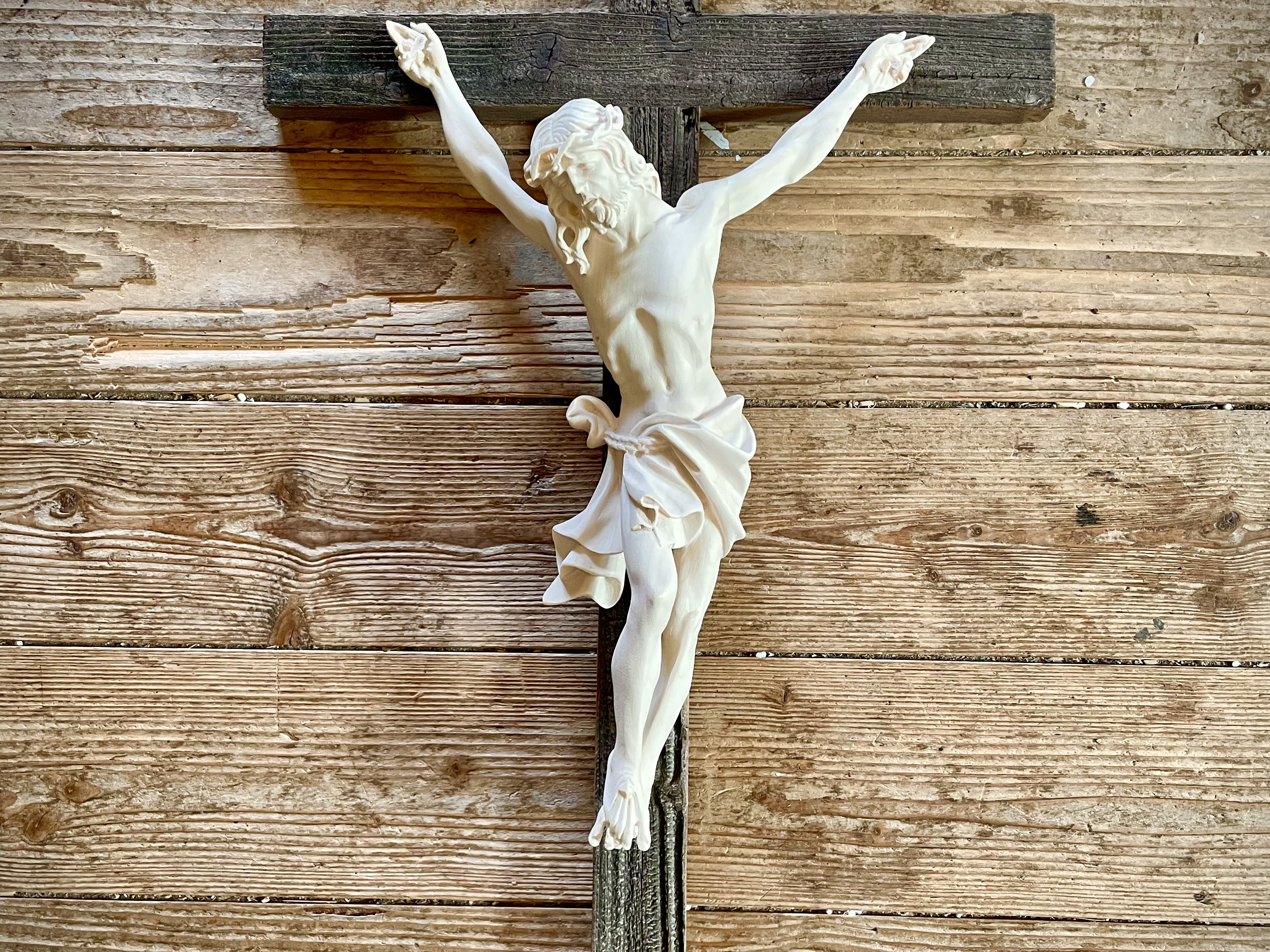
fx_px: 1284
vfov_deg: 40.6
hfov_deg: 52.6
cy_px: 546
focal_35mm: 35
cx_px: 641
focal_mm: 4.2
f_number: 1.6
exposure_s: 1/63
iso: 125
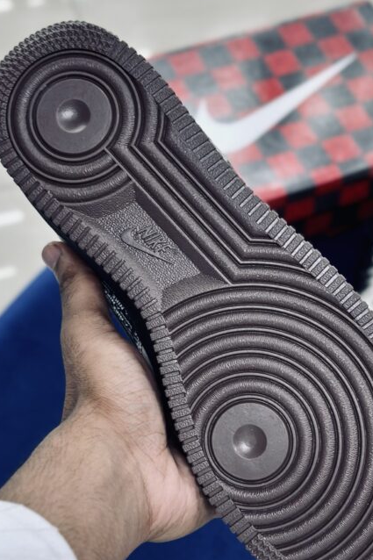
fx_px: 1135
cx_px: 226
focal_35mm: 73
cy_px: 325
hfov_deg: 18.6
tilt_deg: -55.5
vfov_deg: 27.7
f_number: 1.78
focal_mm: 6.86
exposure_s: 1/100
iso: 100
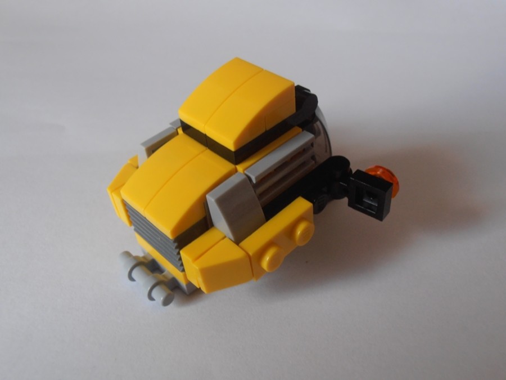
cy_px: 190
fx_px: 541
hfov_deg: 50.1
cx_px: 253
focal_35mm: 37
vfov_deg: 38.7
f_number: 3.9
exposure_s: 1/20
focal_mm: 6.61
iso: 125
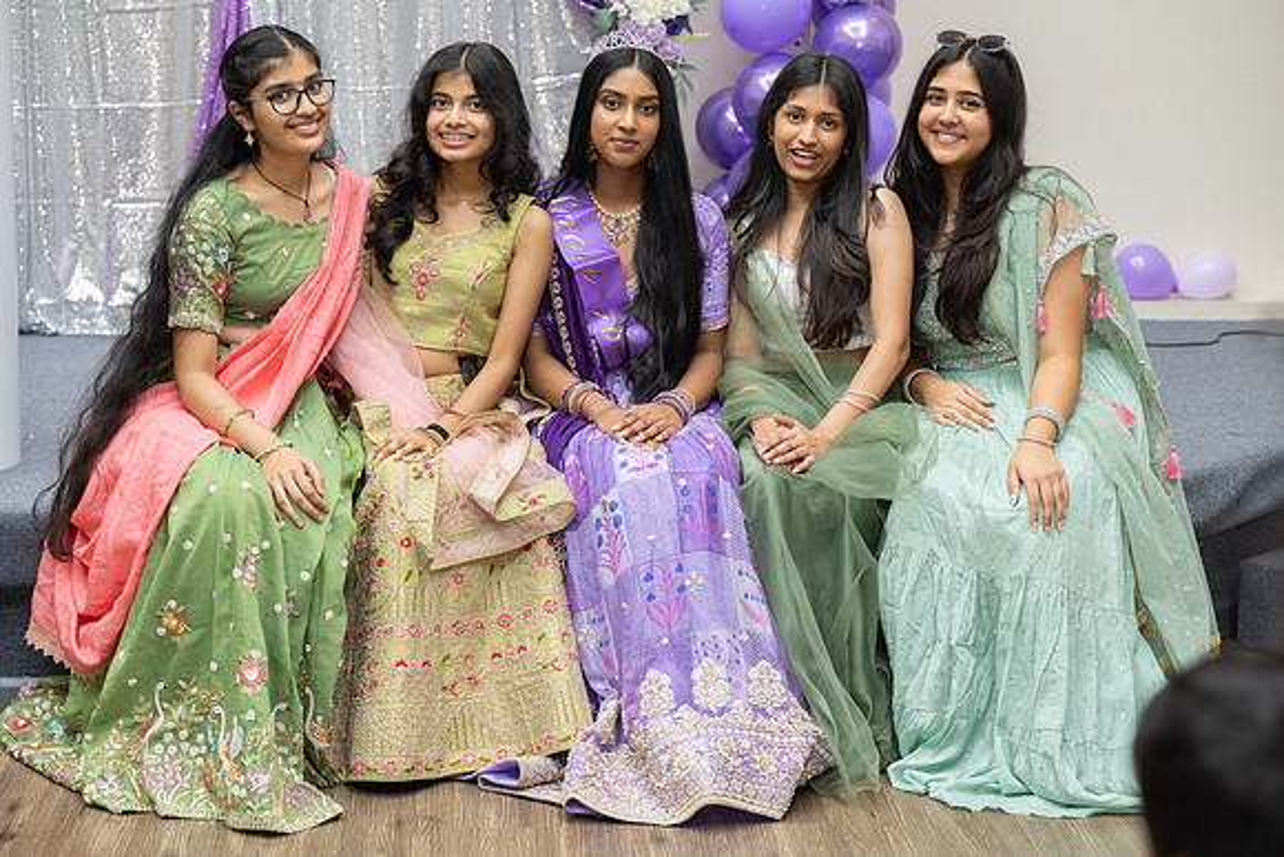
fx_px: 2506
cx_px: 642
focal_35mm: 70
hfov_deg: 28.7
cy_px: 428
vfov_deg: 19.4
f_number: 3.5
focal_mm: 70
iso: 800
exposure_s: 1/160
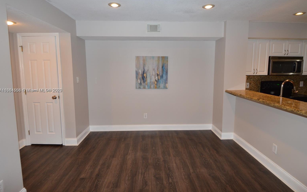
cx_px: 157
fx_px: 159
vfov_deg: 62.2
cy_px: 91
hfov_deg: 88.0
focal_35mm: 19
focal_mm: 12
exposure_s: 1/60
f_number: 5.6
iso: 400
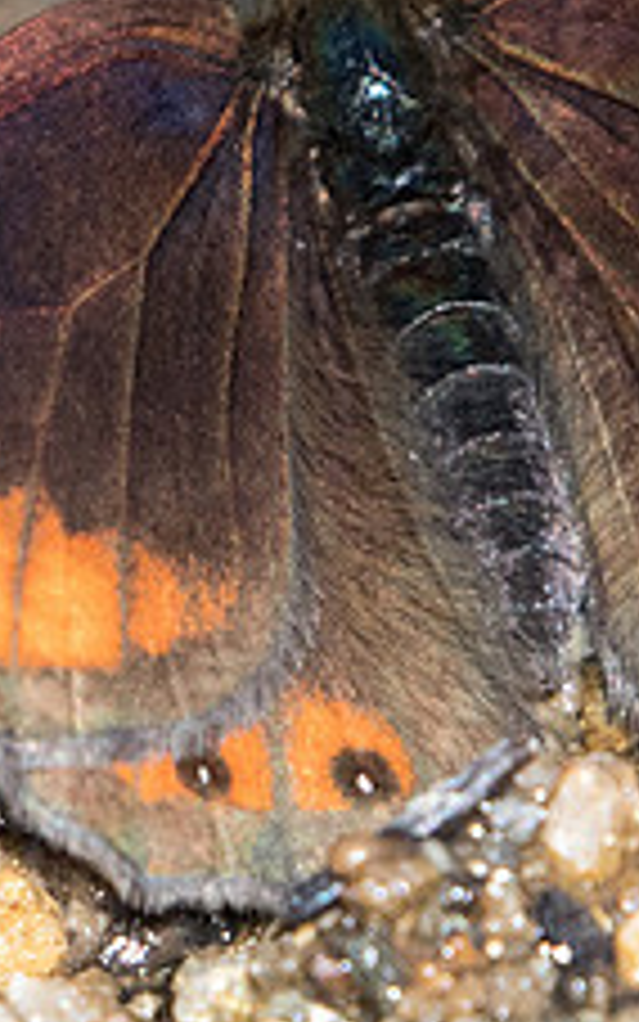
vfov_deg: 0.7
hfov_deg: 0.4
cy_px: 101
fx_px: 82508
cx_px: 513
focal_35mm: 2963
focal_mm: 400
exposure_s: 1/640
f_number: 8
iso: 800
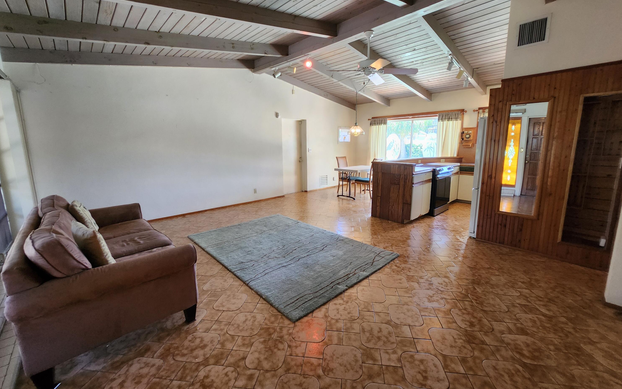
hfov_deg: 105.3
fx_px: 237
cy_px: 183
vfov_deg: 78.6
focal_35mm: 14
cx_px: 315
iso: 250
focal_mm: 1.74
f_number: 2.2
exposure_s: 1/60
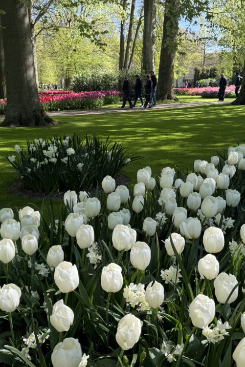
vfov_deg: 55.8
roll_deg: +1.7
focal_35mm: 34
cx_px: 147
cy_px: 184
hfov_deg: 38.7
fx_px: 347
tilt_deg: -15.5
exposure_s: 1/633
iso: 80
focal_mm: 6.76
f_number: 1.78
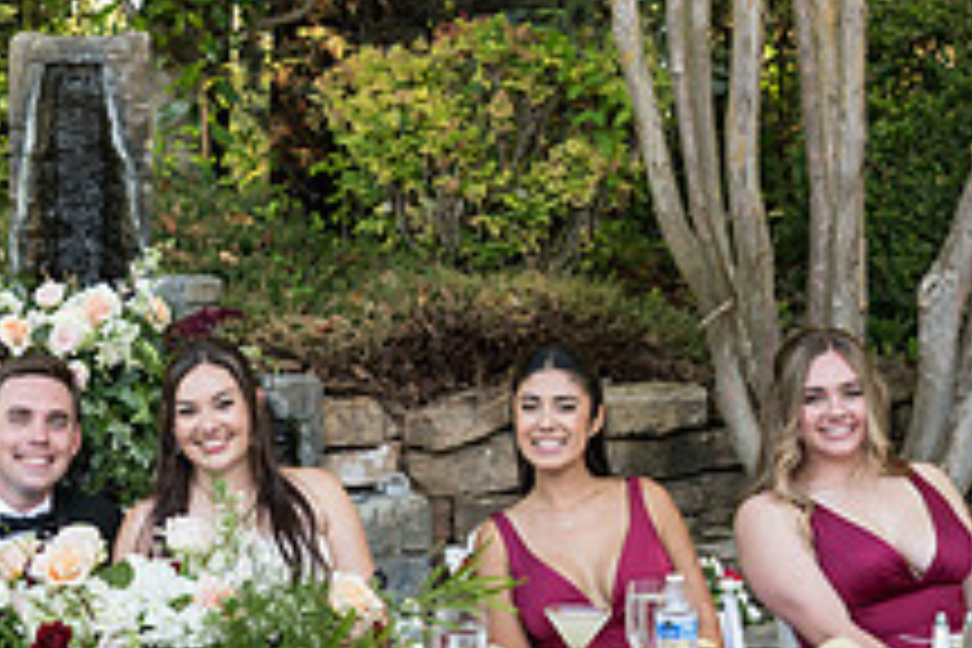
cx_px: 76
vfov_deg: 14.5
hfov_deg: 21.2
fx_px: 2538
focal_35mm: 94
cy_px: 412
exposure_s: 1/400
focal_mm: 35
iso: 640
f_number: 4
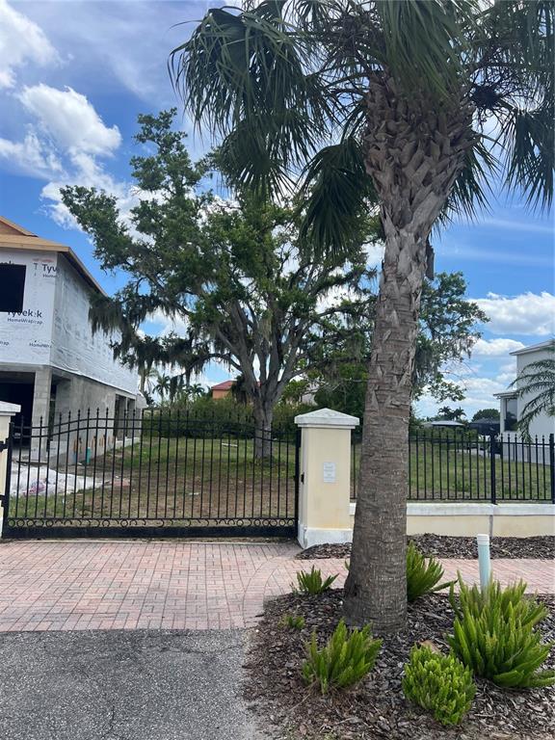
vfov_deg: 67.3
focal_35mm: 26
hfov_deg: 53.1
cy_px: 370
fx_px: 556
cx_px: 278
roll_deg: -3.3
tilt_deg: +4.3
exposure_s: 1/3165
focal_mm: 5.7
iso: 50
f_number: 1.5
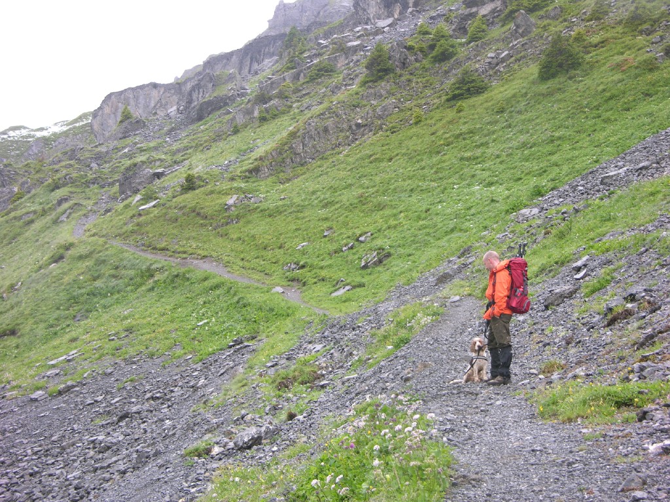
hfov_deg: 26.3
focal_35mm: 74
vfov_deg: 19.9
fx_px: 1432
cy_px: 251
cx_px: 335
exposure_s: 1/87.4
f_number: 3.3
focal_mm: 18.8
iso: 50
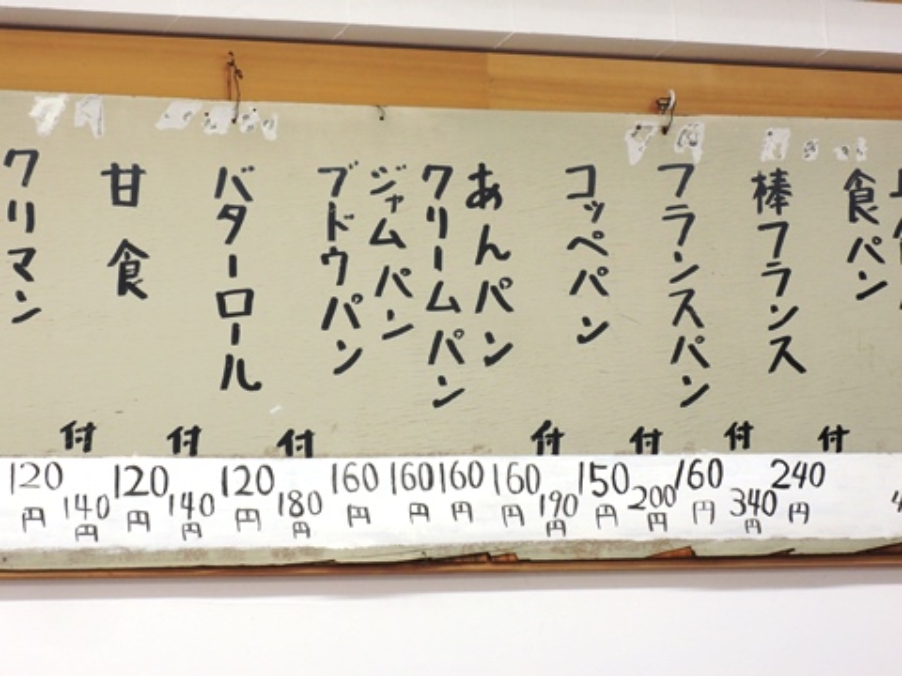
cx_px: 451
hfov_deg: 16.4
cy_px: 338
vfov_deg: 12.3
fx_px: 3127
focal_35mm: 120
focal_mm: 25.5
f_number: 7.1
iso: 400
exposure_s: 1/80
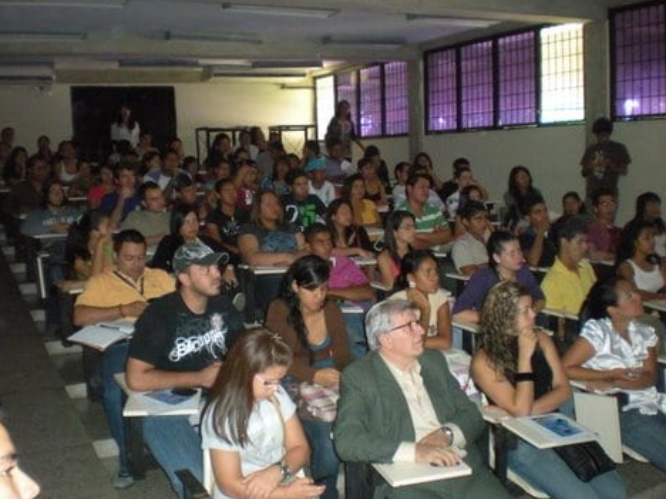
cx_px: 326
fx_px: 750
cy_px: 250
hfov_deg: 47.9
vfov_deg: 36.8
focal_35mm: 39
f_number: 3.1
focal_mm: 6.3
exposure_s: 1/60
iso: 800
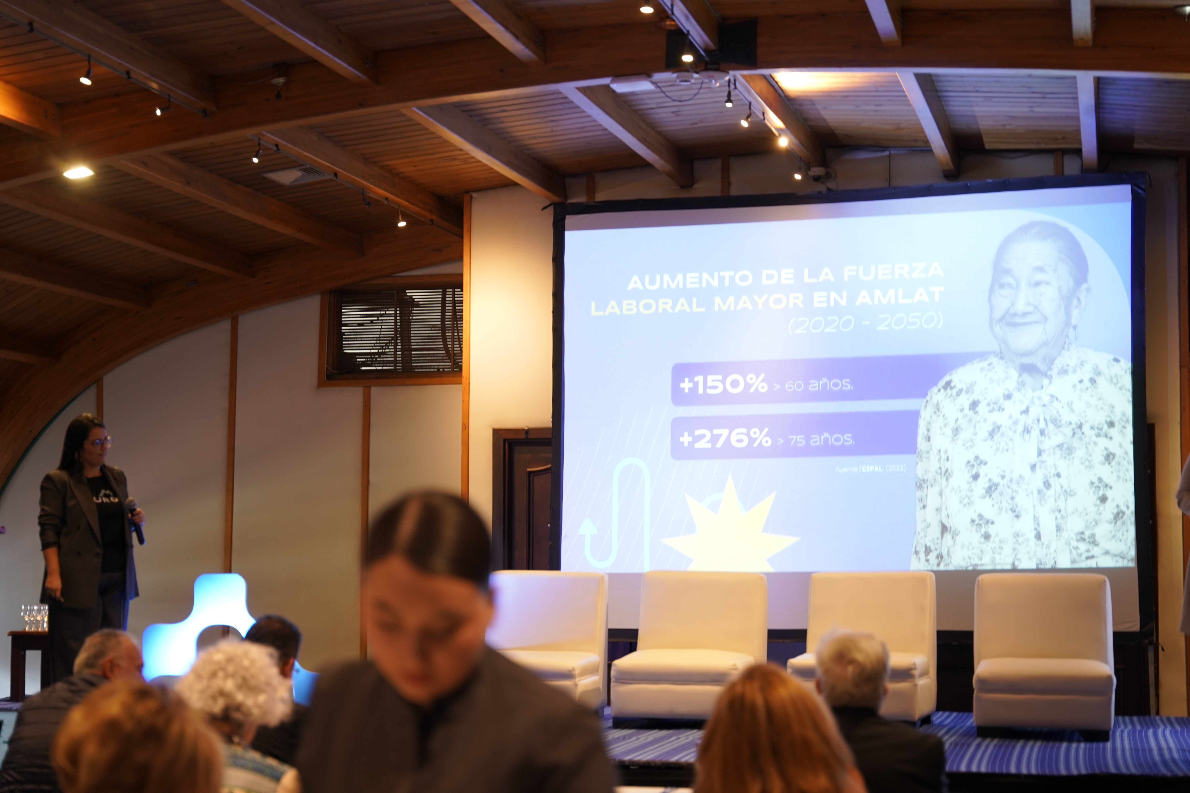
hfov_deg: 34.0
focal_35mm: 59
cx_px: 595
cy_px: 396
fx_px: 1944
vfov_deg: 23.1
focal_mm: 58.8
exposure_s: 1/50
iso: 1000
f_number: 3.2
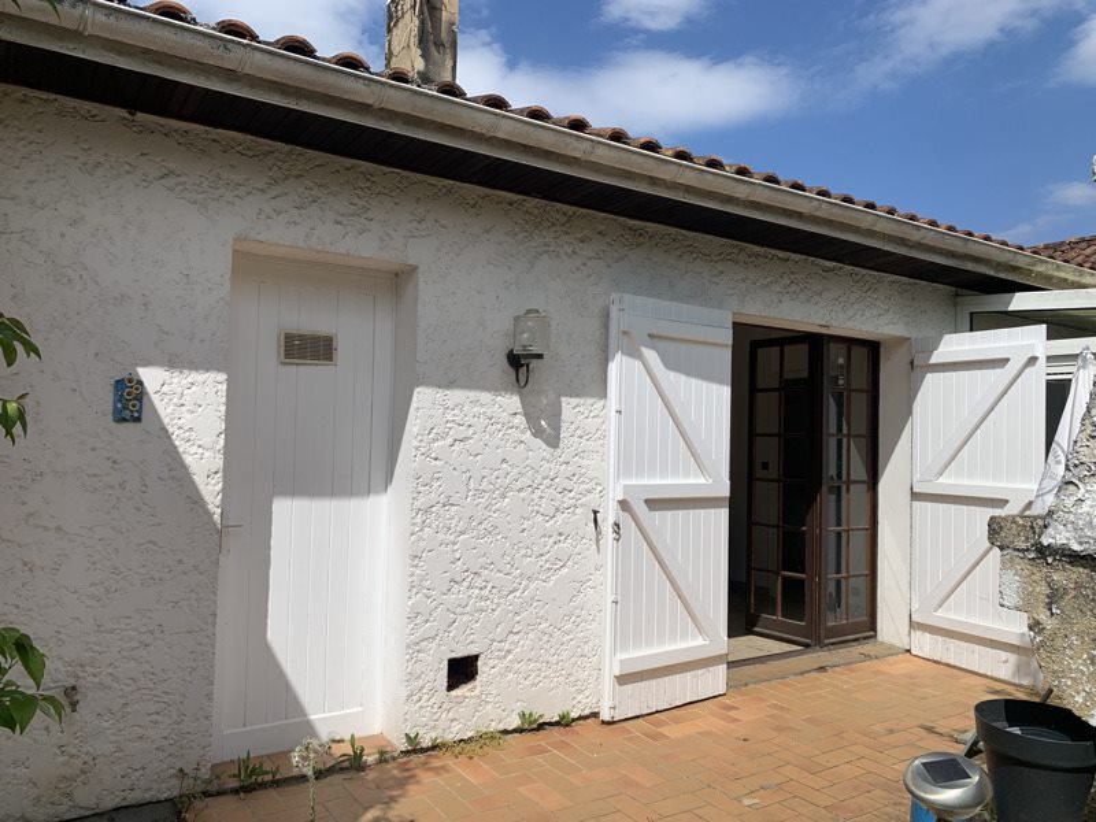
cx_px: 548
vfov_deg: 53.1
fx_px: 823
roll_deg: -1.2
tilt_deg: +1.8
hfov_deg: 67.3
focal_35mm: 26
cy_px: 411
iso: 25
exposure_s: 1/5128
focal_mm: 4.25
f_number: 1.8
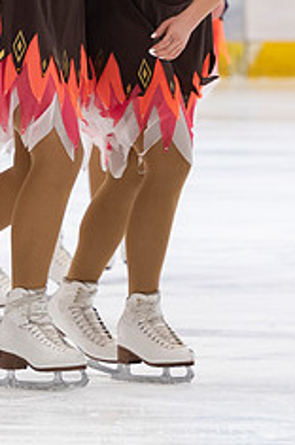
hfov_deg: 1.8
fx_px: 9627
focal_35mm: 781
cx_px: -14
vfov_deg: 2.6
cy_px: -21
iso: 1000
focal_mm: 160
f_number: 4
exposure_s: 1/200
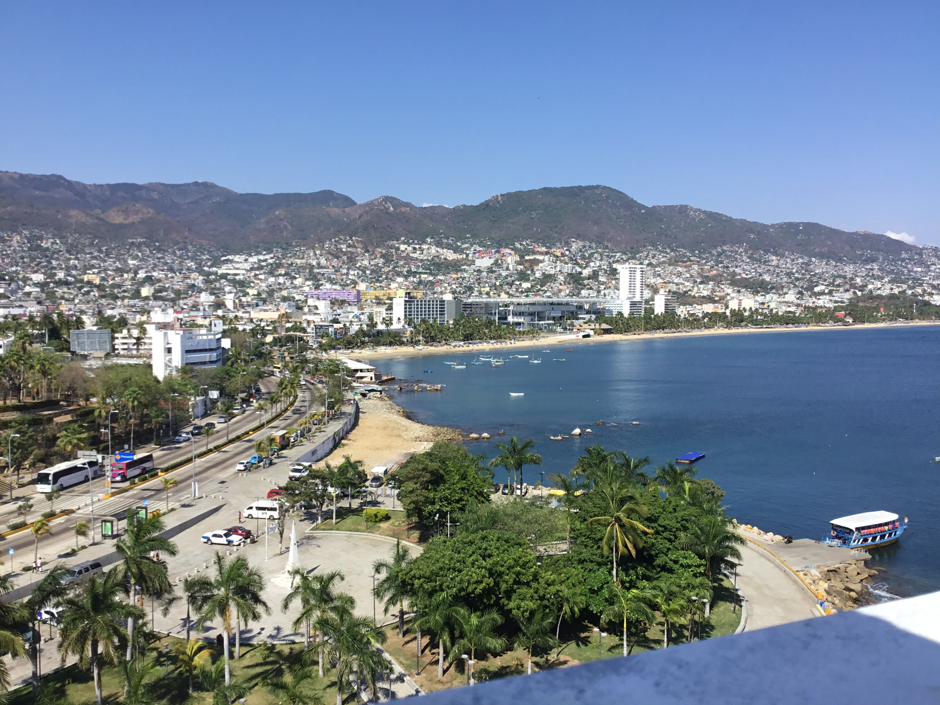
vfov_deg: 45.4
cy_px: 352
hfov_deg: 58.4
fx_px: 842
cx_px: 470
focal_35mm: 31
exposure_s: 1/1359
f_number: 2.4
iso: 25
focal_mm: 3.3
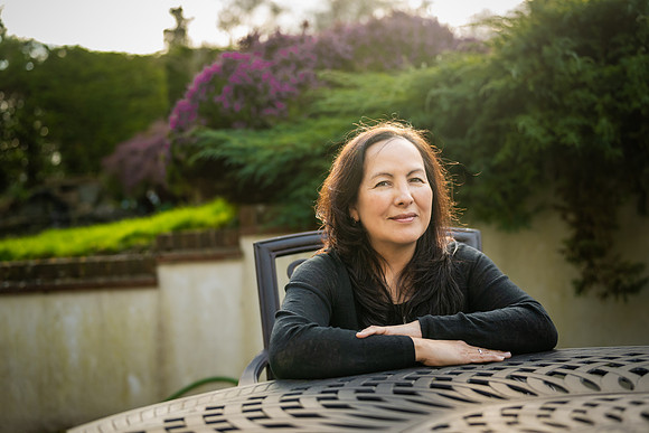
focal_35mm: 48
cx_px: 324
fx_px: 865
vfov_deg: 28.1
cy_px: 216
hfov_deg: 41.1
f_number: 2.2
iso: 360
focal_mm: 48
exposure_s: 1/800
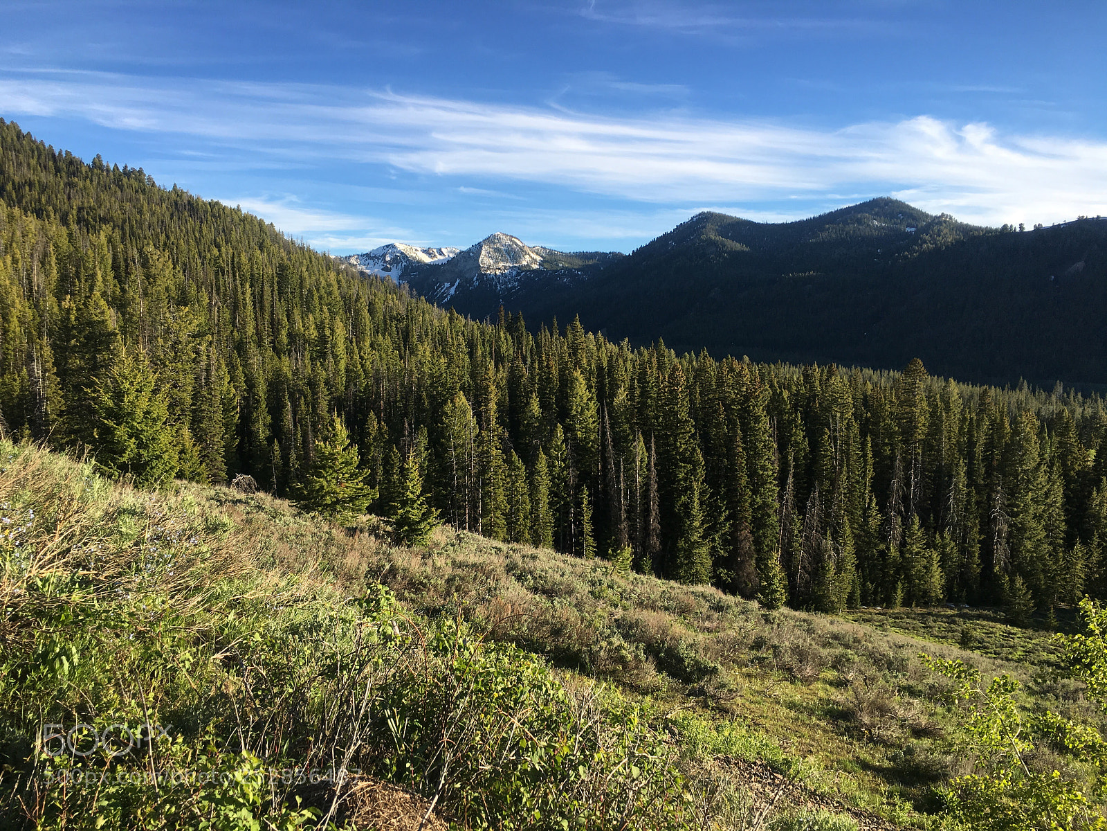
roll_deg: +0.2
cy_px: 416
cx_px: 554
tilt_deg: -4.6
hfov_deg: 61.7
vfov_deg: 48.2
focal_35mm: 29
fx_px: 927
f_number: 2.2
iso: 25
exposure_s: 1/739
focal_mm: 4.15
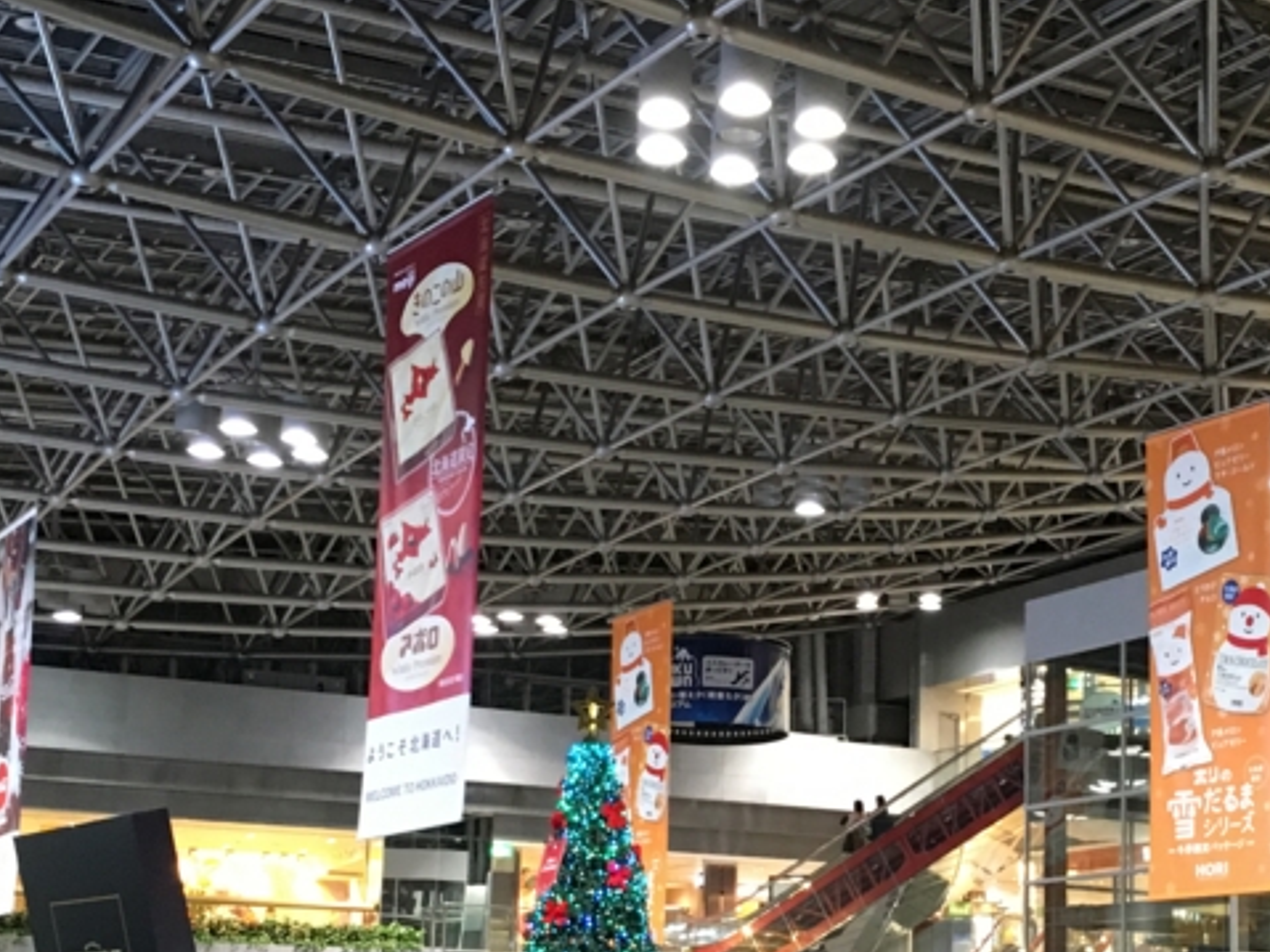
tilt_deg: +8.5
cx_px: 896
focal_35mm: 62
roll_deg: -0.9
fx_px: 2274
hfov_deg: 30.8
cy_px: 753
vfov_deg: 23.3
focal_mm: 4.15
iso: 200
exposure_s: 1/20
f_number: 2.2
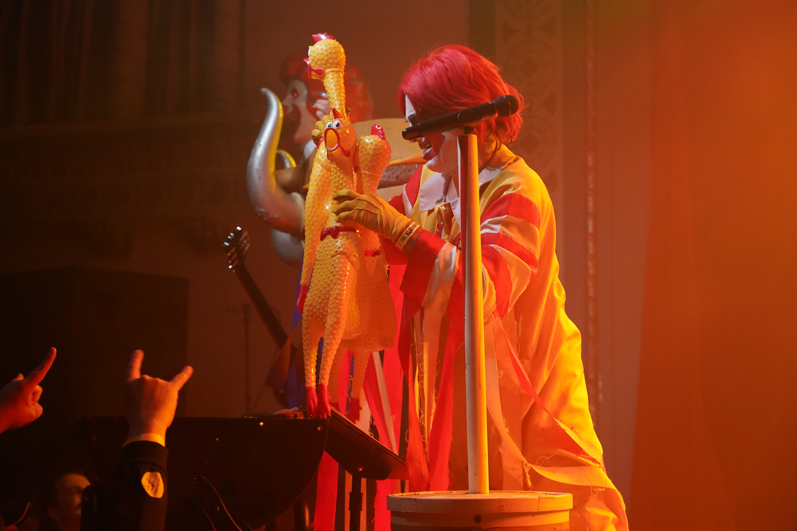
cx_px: 398
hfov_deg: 28.8
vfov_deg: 19.5
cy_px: 266
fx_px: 1550
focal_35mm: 70
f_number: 4
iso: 6400
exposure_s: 1/160
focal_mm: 70
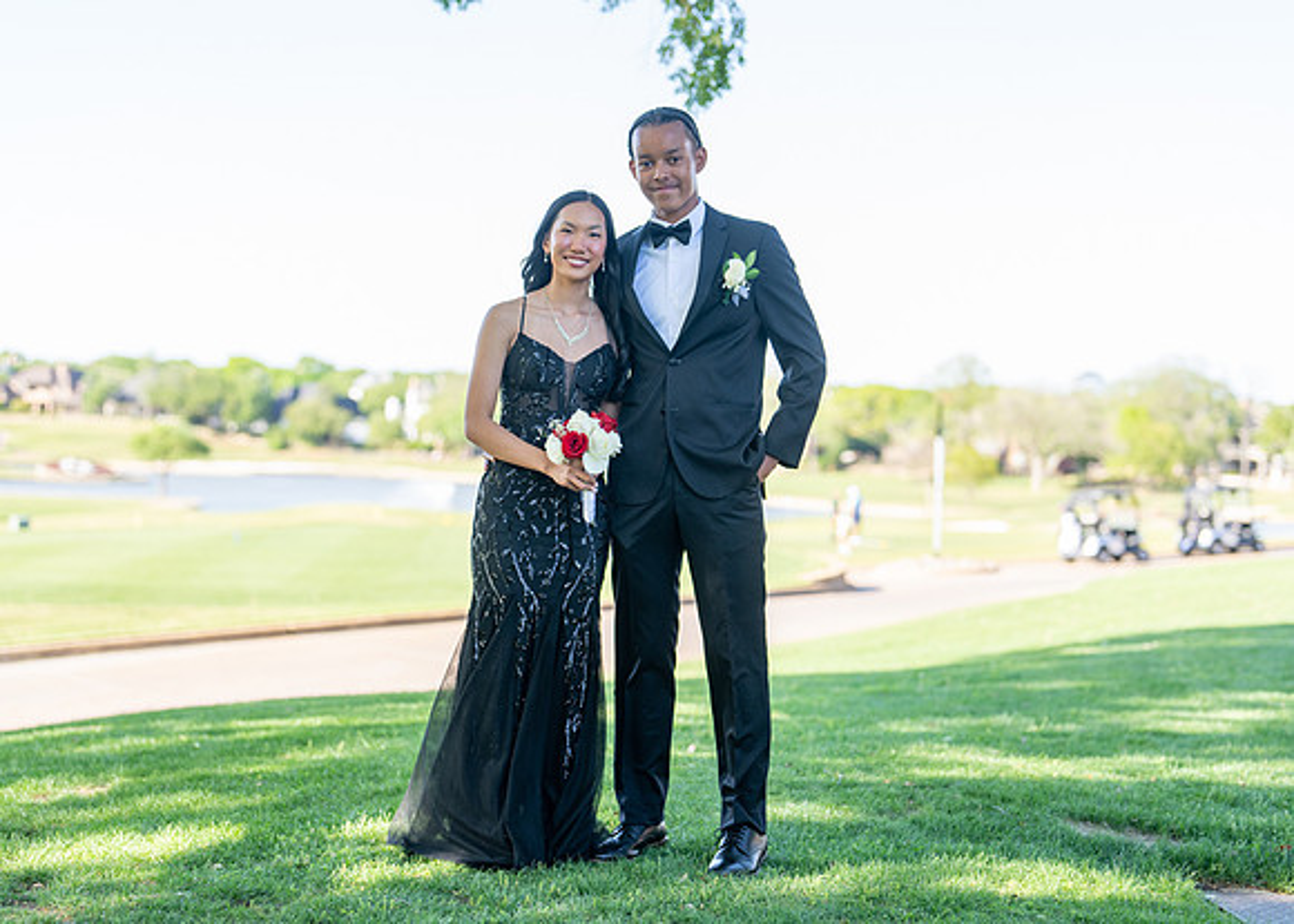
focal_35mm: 53
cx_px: 647
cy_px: 462
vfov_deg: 26.9
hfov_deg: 37.0
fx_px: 1933
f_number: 1.8
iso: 160
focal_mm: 50
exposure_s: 1/1000
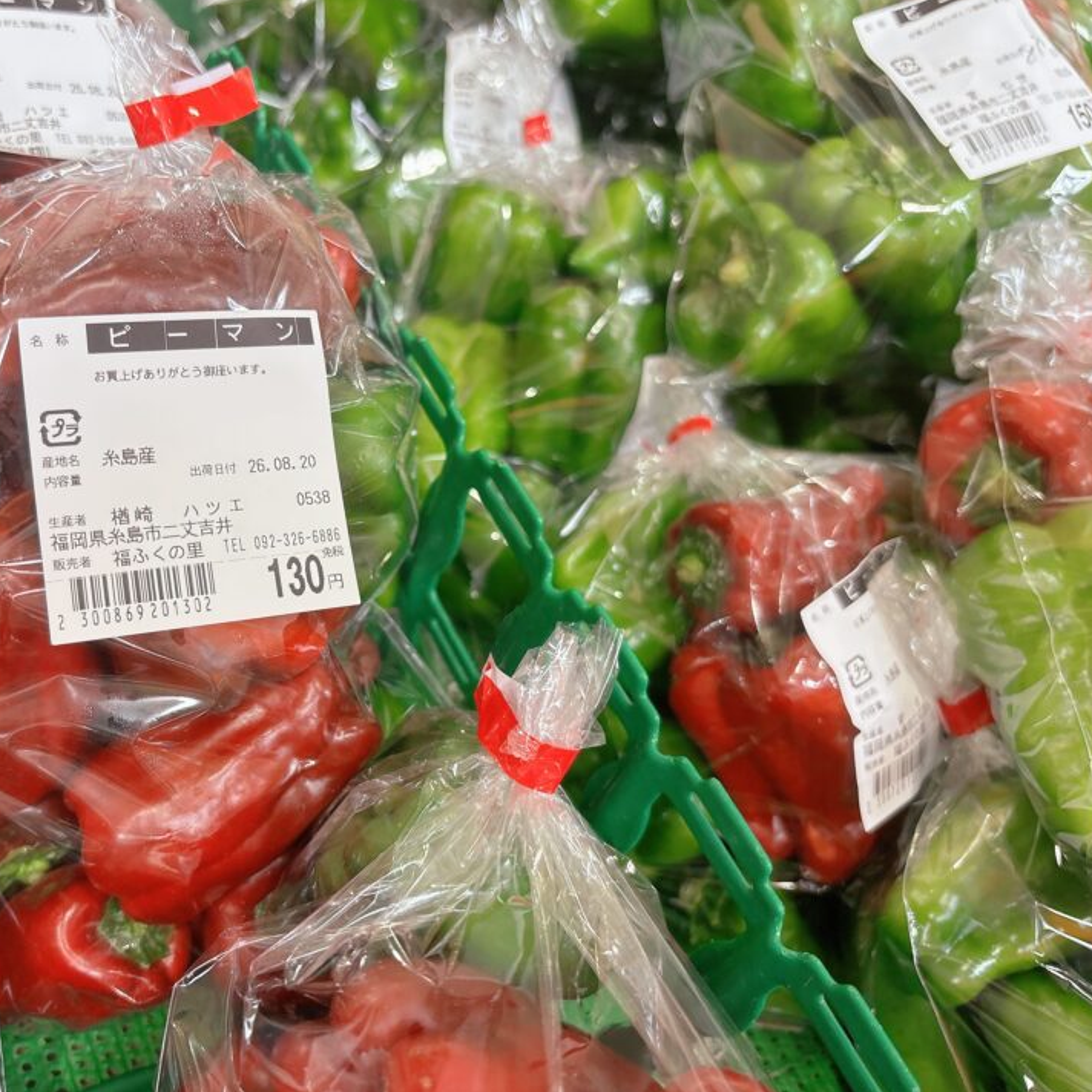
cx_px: 393
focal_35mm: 31
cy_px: 546
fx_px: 1106
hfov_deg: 51.8
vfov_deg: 52.5
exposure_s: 1/60
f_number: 1.6
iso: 100
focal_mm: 5.96
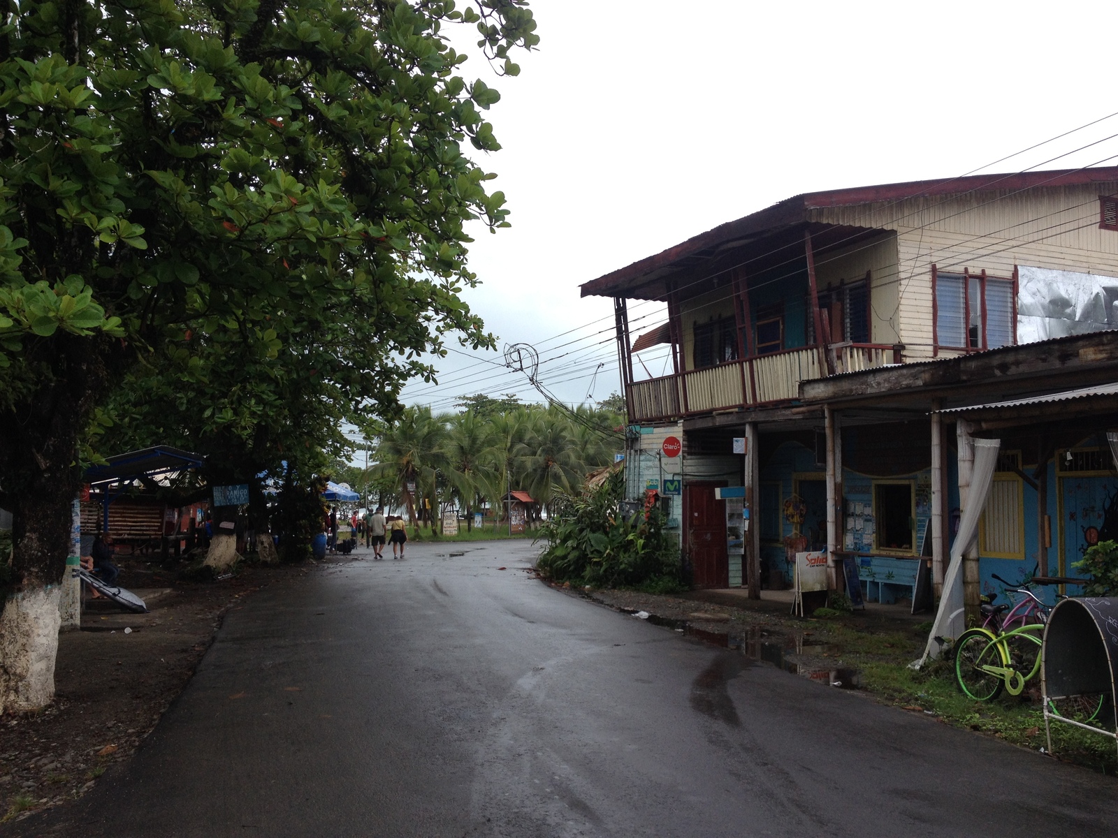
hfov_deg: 52.6
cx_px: 559
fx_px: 1130
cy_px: 419
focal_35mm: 35
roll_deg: +0.0
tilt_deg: +1.7
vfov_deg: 40.7
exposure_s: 1/778
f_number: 2.4
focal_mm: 4.28
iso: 50
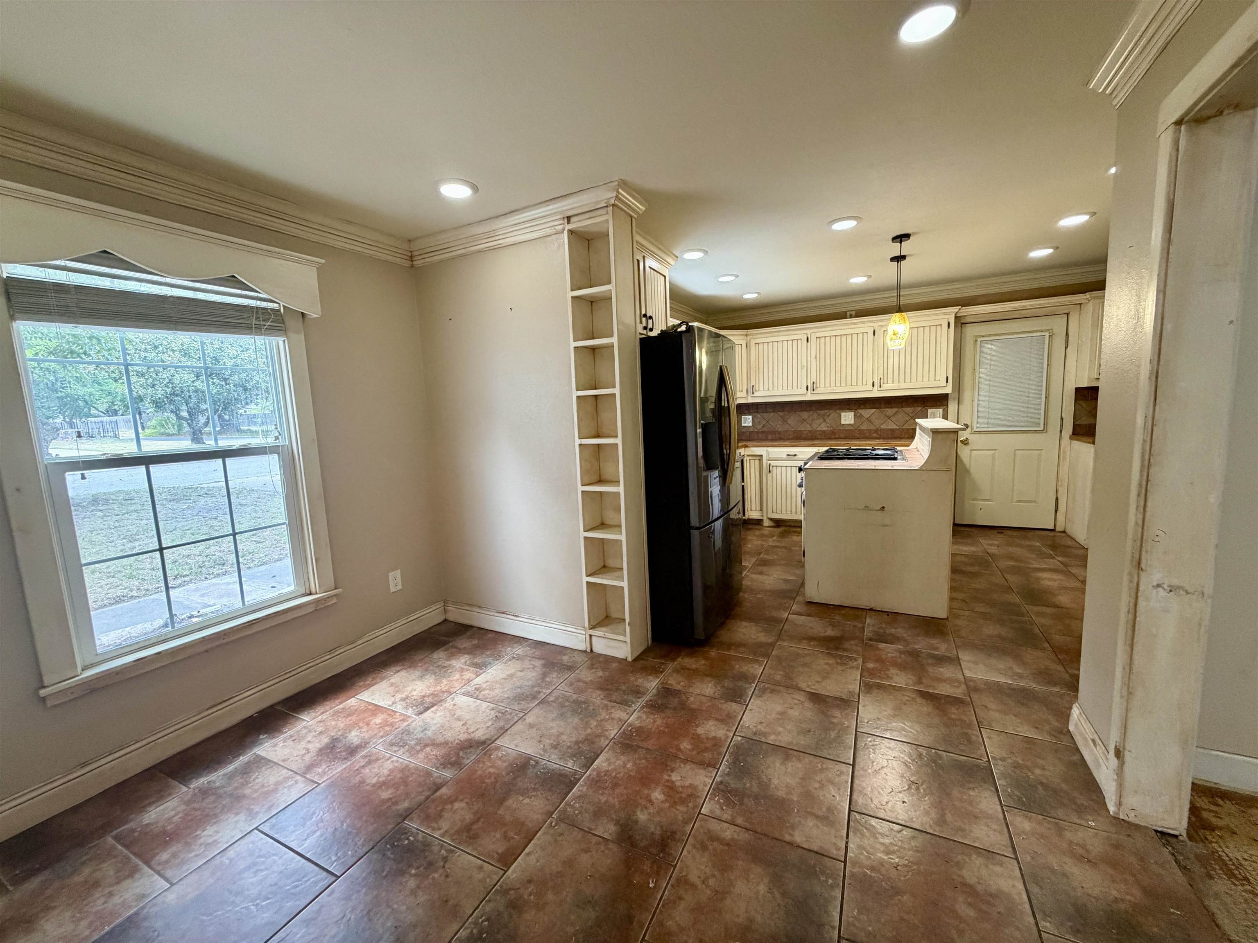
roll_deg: +2.3
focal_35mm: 14
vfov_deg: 85.7
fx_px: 509
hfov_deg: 102.1
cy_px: 472
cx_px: 629
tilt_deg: -5.2
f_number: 2.2
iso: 250
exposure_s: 1/60
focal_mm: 2.22
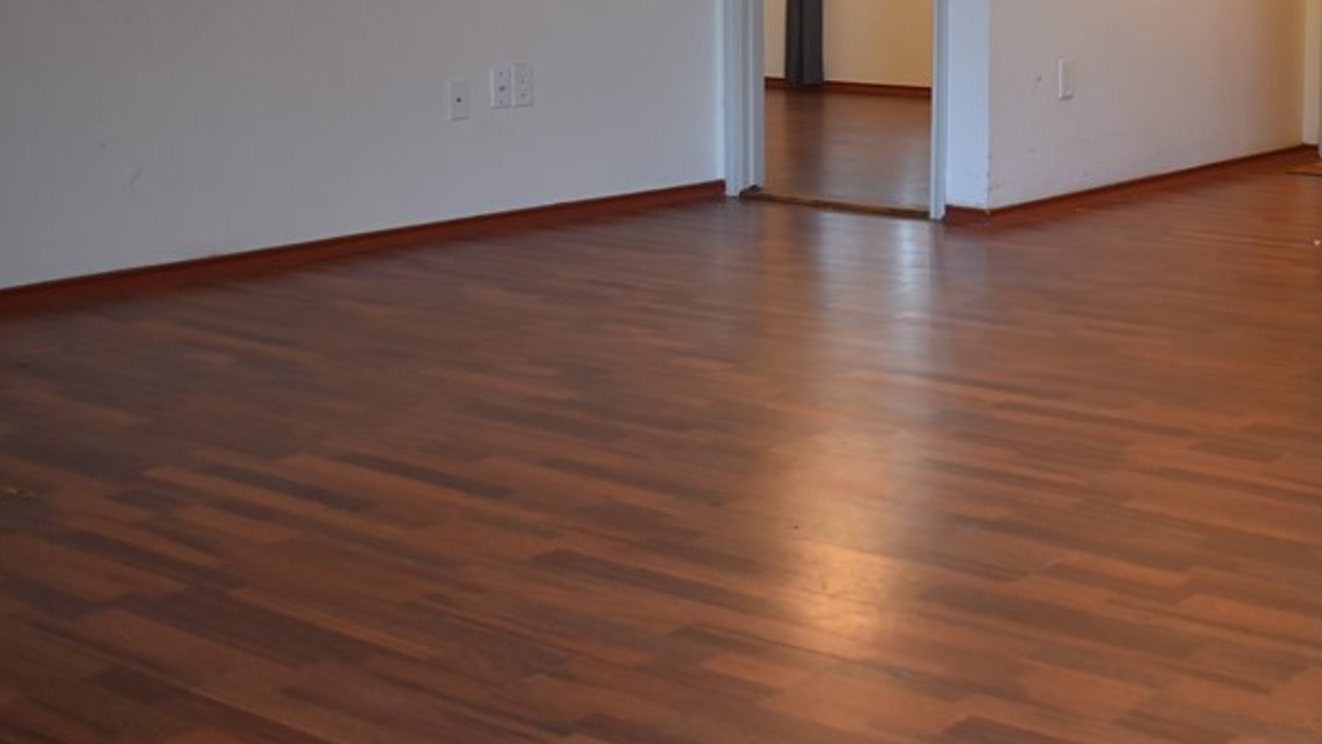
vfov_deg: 20.2
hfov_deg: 34.7
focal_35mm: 59
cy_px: 146
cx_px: 1005
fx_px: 2066
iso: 640
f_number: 4
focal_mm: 21
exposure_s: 1/60
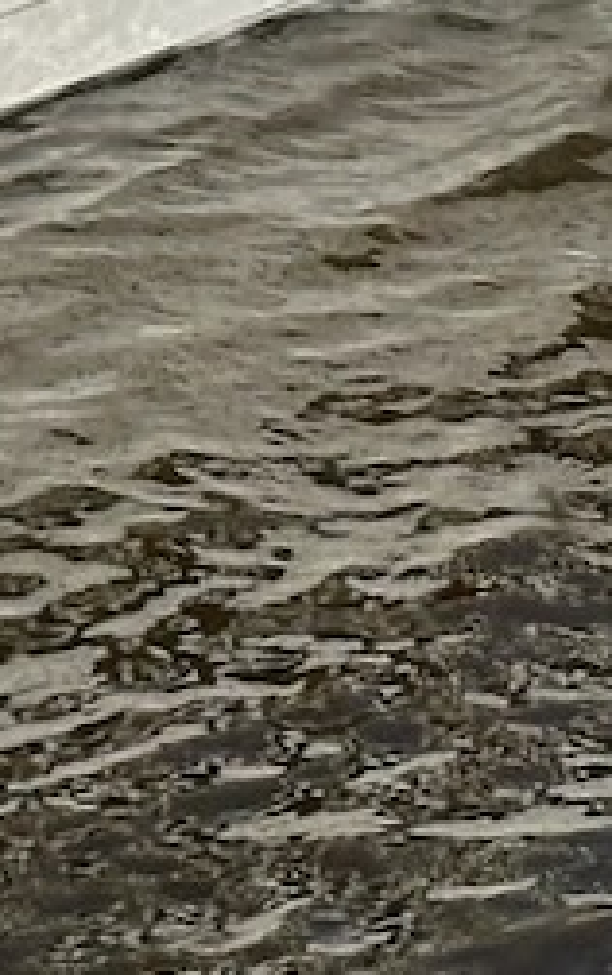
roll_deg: -0.7
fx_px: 6869
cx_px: -891
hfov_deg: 5.0
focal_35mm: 258
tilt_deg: -8.2
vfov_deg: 7.8
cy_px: -851
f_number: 1.78
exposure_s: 1/9804
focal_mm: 6.86
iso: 64
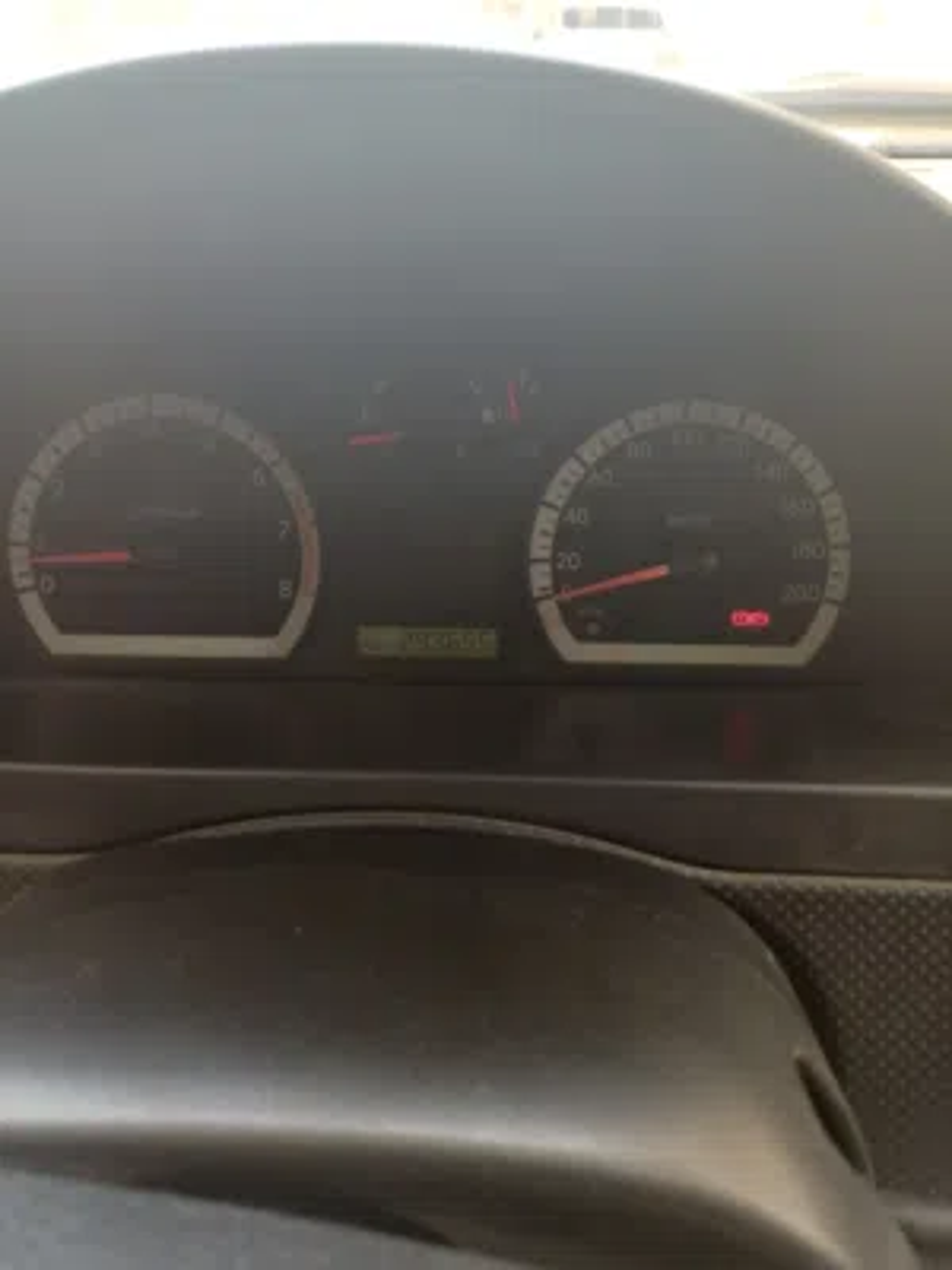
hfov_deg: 54.9
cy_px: 635
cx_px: 476
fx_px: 917
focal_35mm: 25
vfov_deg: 69.4
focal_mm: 4.65
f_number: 1.8
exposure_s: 1/50
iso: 64
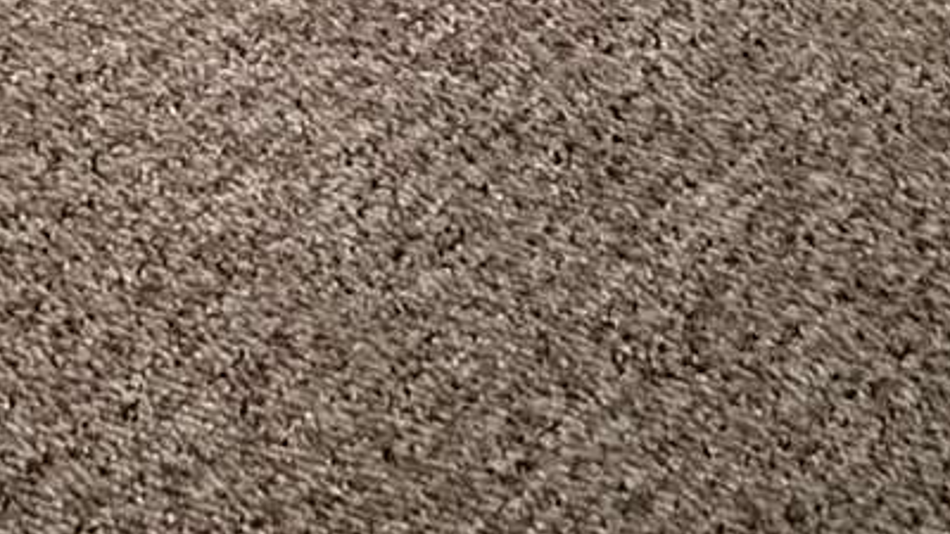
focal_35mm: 117
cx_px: 185
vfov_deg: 6.3
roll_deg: -1.0
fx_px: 2947
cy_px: -2100
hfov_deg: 18.1
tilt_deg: -4.9
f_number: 2.2
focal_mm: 2.22
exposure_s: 1/120
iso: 125
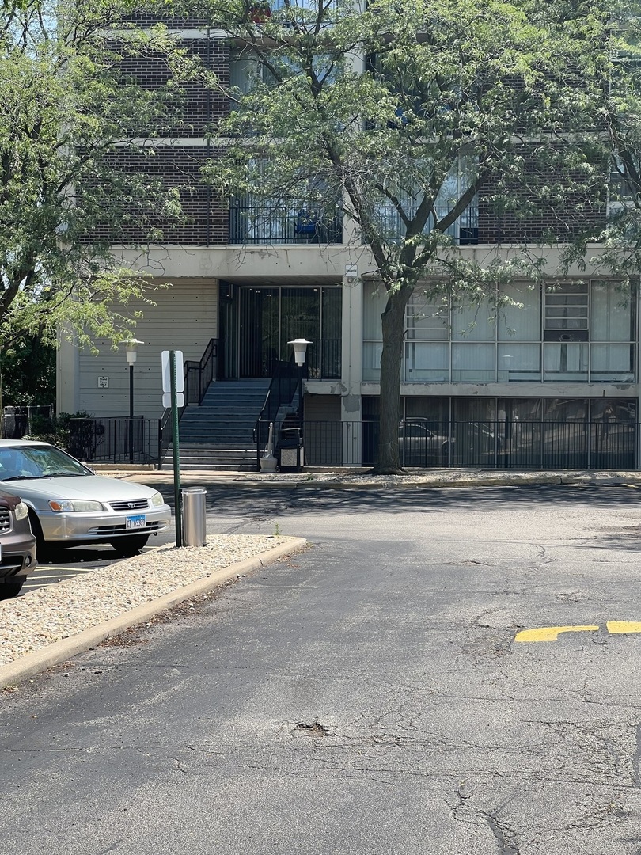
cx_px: 320
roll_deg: -0.3
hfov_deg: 19.1
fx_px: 1901
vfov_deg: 25.3
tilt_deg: -0.8
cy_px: 428
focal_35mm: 77
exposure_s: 1/377
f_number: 2.8
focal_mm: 9
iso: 32
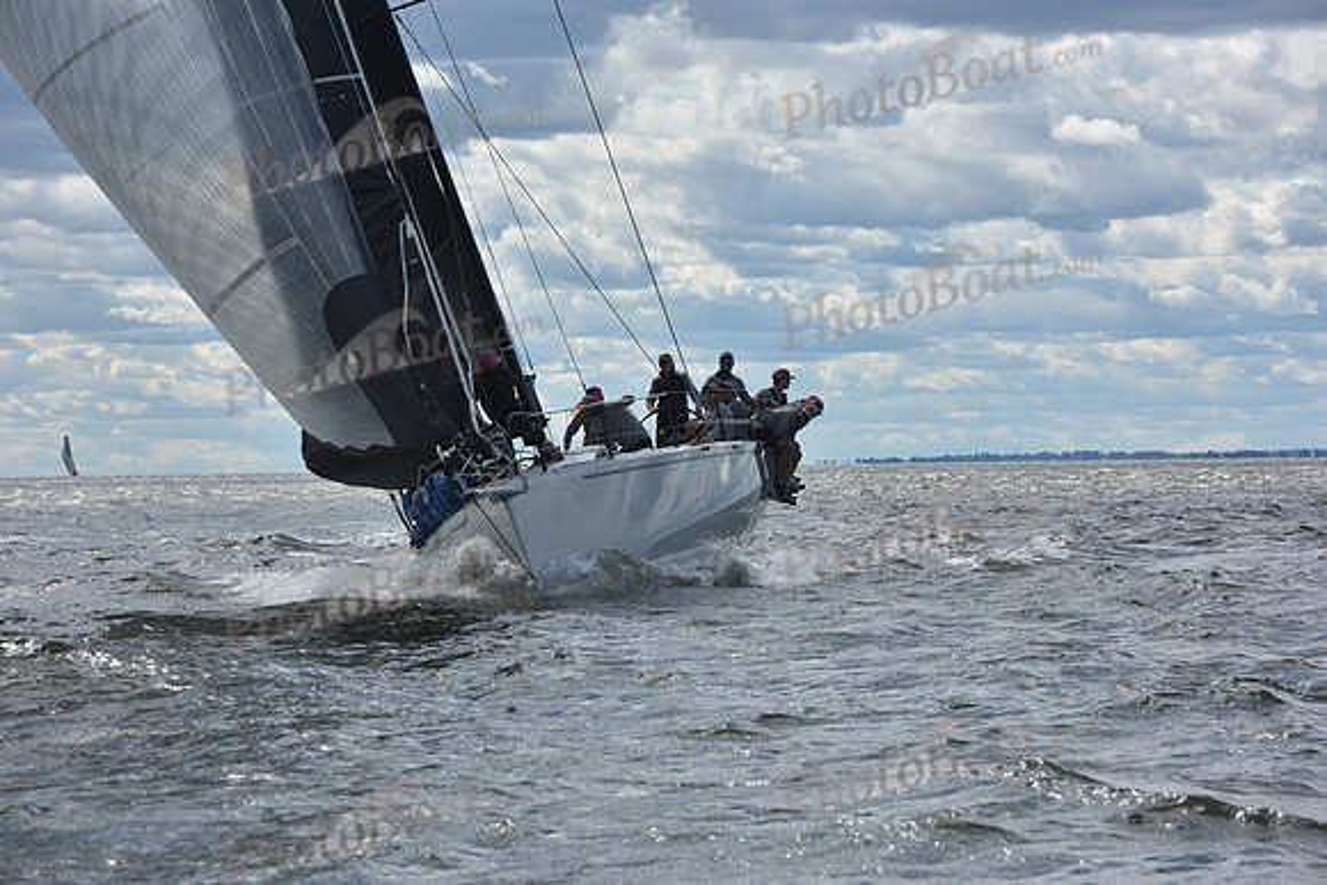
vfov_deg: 9.2
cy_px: 442
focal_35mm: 150
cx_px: 664
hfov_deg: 13.7
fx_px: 5530
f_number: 9
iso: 250
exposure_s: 1/1000
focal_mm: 150
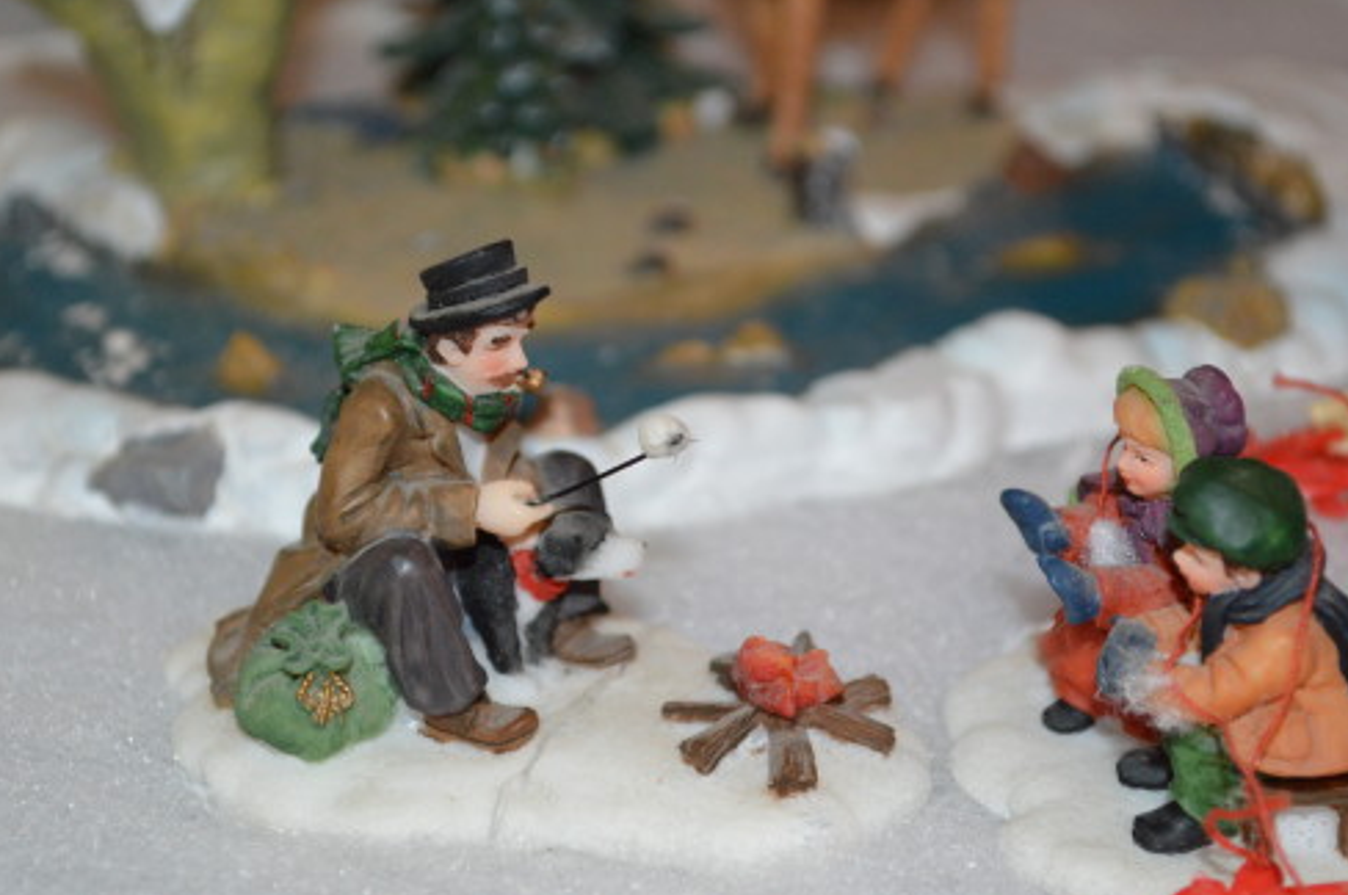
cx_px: 677
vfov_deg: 16.1
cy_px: 445
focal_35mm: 85
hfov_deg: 24.1
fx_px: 3160
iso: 1600
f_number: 5.6
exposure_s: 1/60
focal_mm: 55
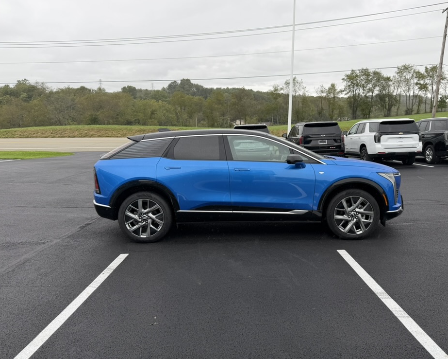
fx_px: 345
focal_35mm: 26
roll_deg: -1.3
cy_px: 175
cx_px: 244
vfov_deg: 54.9
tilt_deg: -8.1
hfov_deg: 65.9
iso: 80
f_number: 1.78
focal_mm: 6.76
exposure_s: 1/660
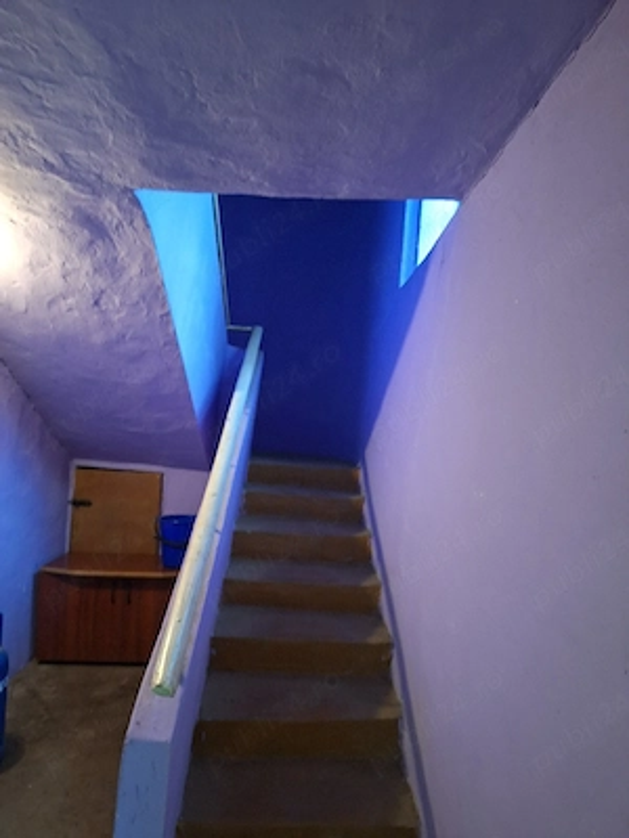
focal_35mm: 23
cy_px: 419
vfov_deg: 73.9
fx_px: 557
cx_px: 314
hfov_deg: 58.9
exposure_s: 1/33
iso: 320
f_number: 1.8
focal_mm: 5.54
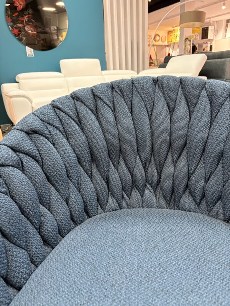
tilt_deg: -20.2
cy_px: 153
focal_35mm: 26
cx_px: 115
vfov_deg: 67.3
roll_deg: +2.0
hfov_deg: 53.1
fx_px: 230
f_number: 1.6
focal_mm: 5.96
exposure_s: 1/50
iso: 200
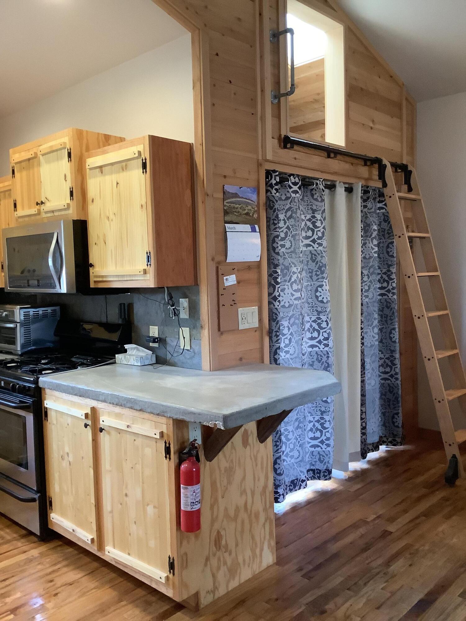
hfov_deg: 45.4
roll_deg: +1.9
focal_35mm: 31
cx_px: 233
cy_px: 310
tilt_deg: -3.4
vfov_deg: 58.4
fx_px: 556
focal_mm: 3.3
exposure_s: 1/33
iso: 320
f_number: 2.4
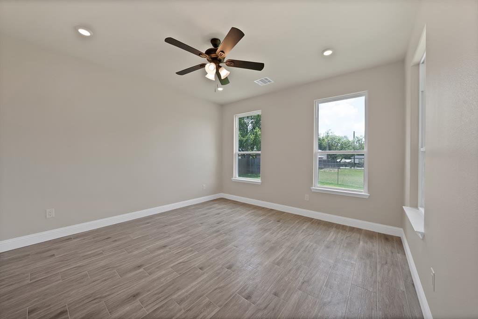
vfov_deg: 90.0
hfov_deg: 112.6
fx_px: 159
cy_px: 160
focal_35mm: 12
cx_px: 239
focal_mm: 12
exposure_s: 1/20
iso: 640
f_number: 9
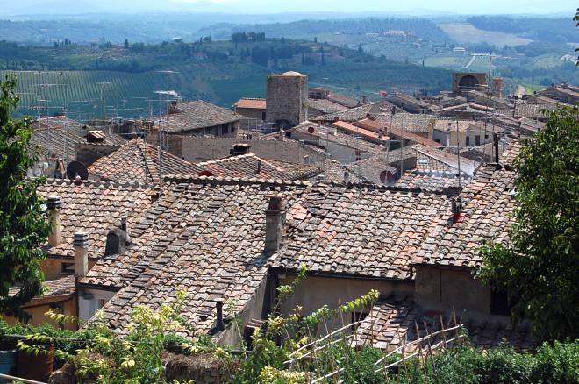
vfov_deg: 16.5
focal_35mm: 82
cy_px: 192
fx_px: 1325
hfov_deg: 24.7
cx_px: 290
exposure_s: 1/250
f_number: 10
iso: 200
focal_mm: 55
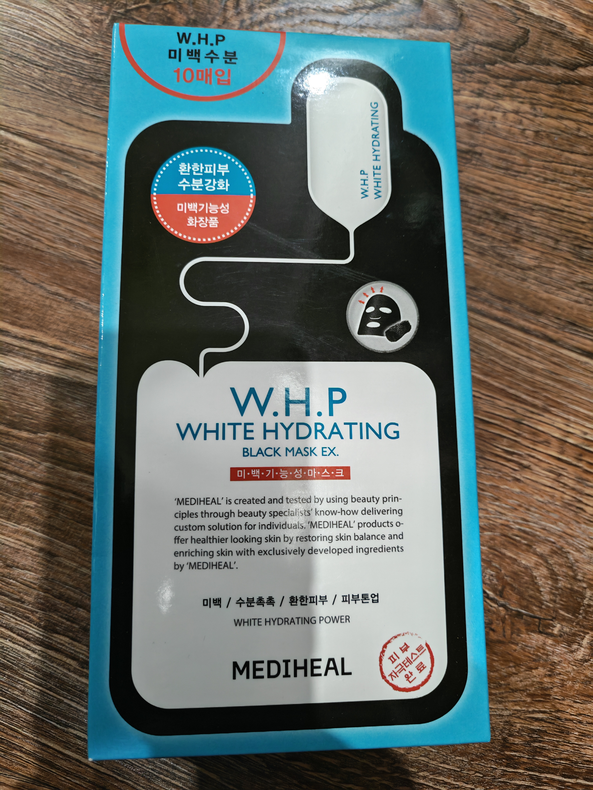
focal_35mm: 24
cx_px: 296
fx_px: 548
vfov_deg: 71.6
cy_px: 395
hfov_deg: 56.8
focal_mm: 6.67
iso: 1250
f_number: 1.95
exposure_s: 1/20
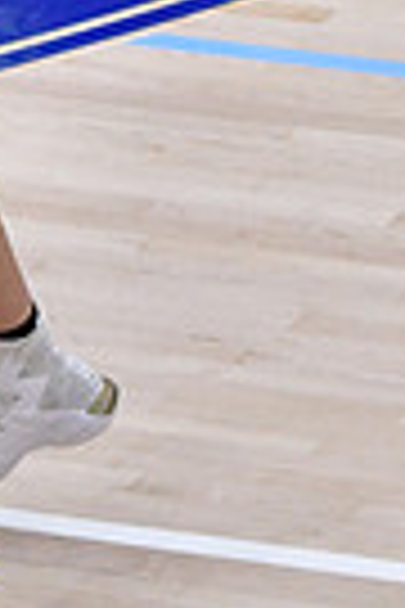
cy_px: -689
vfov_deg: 2.9
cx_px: -25
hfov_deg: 1.9
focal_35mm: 707
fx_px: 11930
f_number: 3.2
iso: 6400
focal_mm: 110
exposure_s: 1/1250
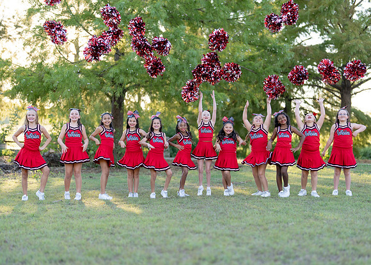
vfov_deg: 23.6
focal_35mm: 60
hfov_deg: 32.6
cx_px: 203
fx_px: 634
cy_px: 149
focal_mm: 50
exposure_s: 1/1000
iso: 200
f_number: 1.2
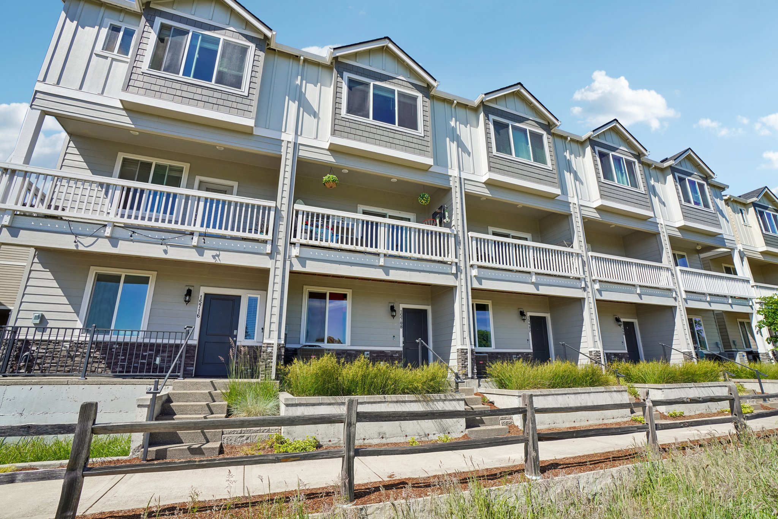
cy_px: 260
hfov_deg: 96.7
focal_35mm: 16
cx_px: 389
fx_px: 346
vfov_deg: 73.7
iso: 400
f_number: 8
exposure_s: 1/640
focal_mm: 16
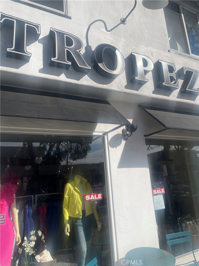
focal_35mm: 25
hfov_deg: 54.9
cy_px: 133
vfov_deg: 69.4
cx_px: 100
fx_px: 192
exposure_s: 1/6250
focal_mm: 5.1
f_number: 1.6
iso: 32
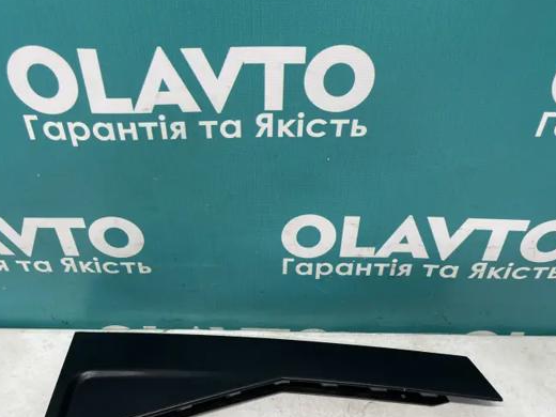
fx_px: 514
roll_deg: +2.5
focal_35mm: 32
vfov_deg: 44.1
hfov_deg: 56.7
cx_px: 247
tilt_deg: -41.2
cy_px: 223
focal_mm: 4.2
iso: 100
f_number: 1.6
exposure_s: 1/100
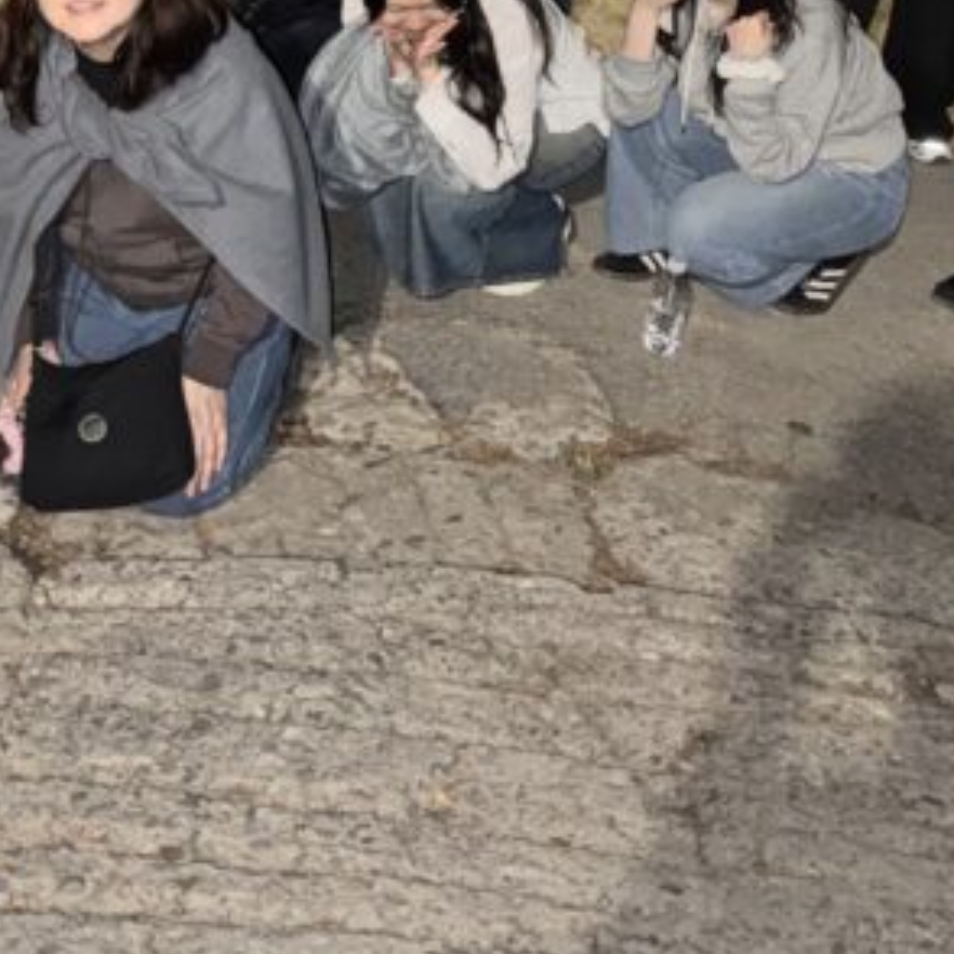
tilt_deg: -20.7
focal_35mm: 74
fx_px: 2307
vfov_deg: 21.5
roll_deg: -0.1
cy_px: -230
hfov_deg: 23.3
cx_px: 337
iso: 500
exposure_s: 1/10
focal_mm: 6.76
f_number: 1.78
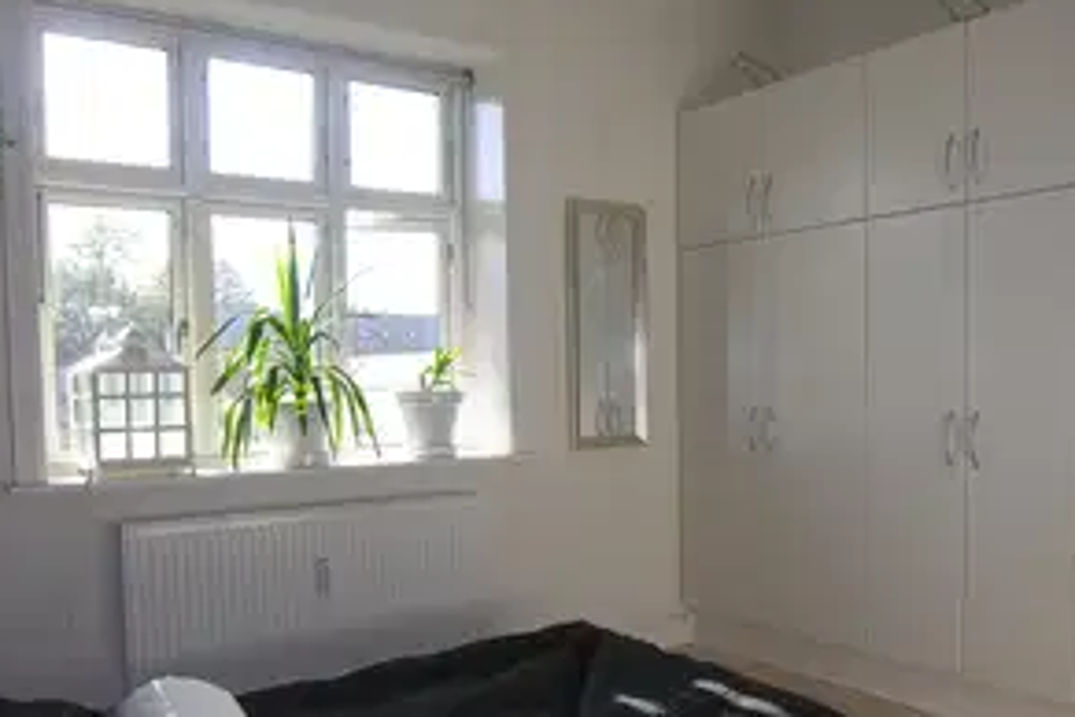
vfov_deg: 40.8
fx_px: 955
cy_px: 451
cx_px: 619
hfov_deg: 58.5
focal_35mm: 32
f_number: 3.6
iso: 50
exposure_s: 1/107
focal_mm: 6.1
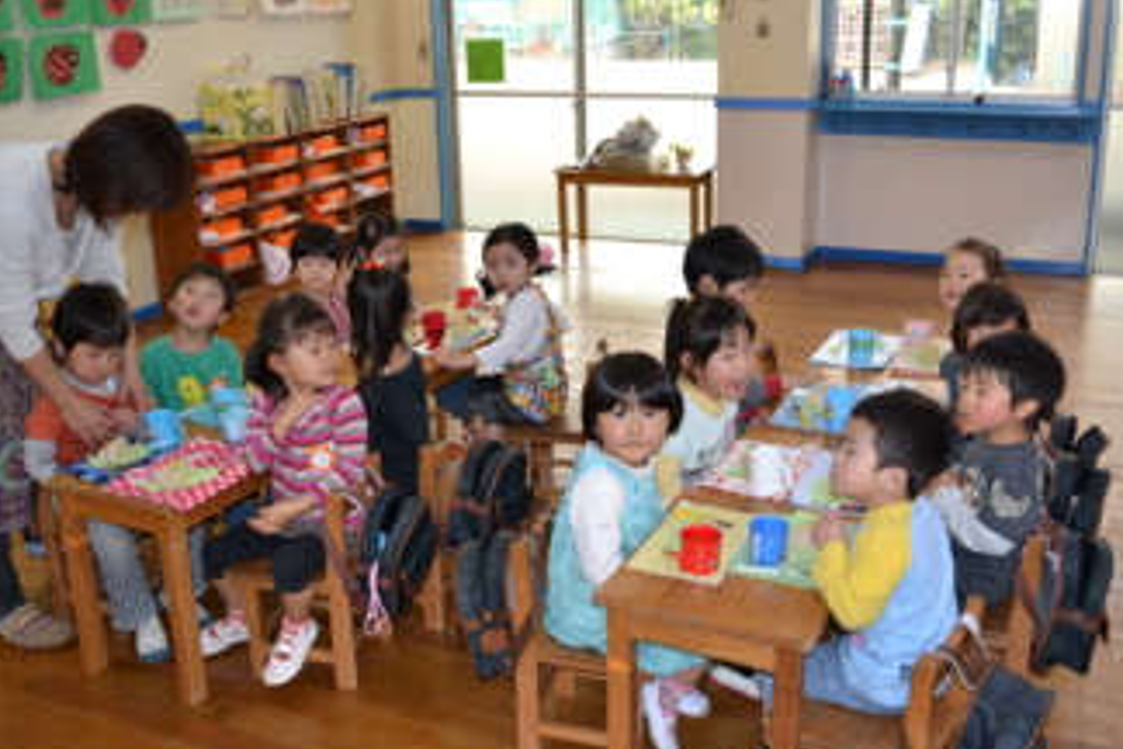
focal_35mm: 37
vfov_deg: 35.9
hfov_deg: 51.9
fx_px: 1154
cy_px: 348
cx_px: 551
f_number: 4
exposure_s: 1/80
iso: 400
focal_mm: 20
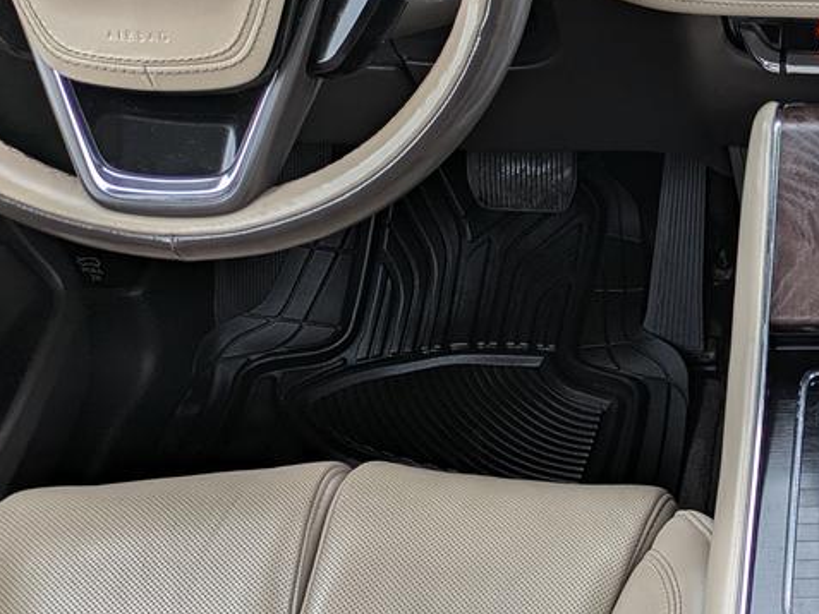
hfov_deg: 26.1
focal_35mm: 67
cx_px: 961
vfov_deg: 21.9
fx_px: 1586
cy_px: 345
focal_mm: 5.43
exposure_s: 1/207
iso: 40
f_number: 1.89
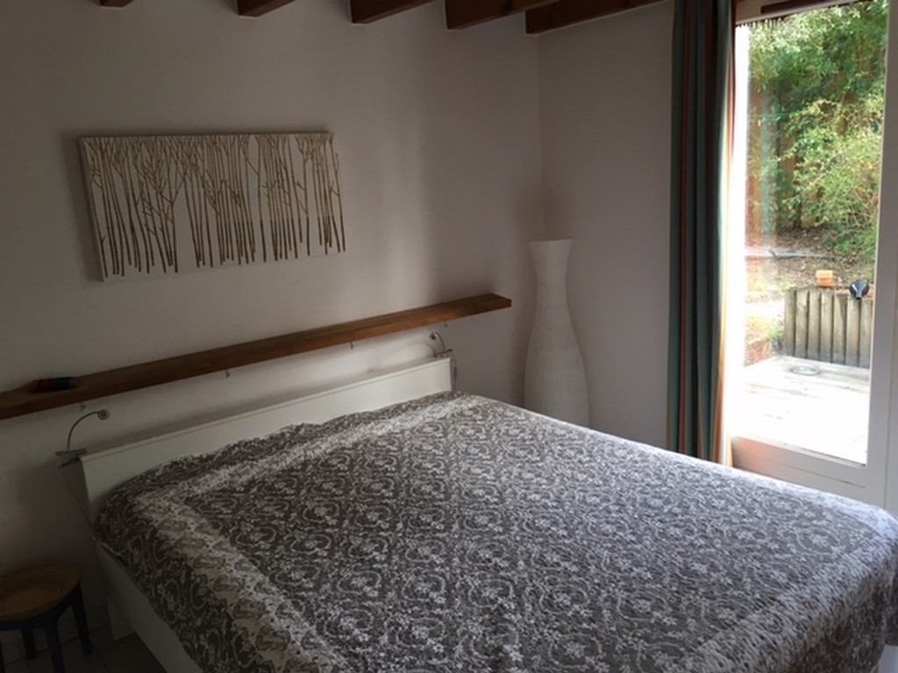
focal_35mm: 29
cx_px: 449
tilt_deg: -13.0
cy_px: 336
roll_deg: +4.9
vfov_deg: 48.2
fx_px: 752
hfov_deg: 61.7
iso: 64
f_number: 2.2
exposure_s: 1/30
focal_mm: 4.15
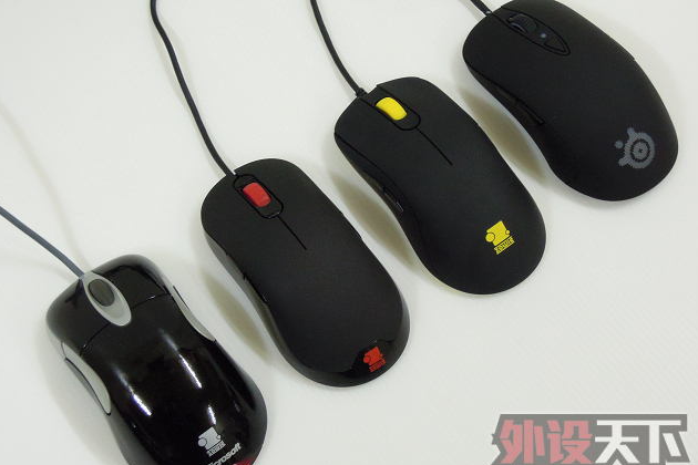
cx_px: 350
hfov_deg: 27.3
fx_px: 1435
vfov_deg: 18.4
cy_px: 248
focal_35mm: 74
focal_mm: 12.5
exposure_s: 1/15
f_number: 4.5
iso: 800
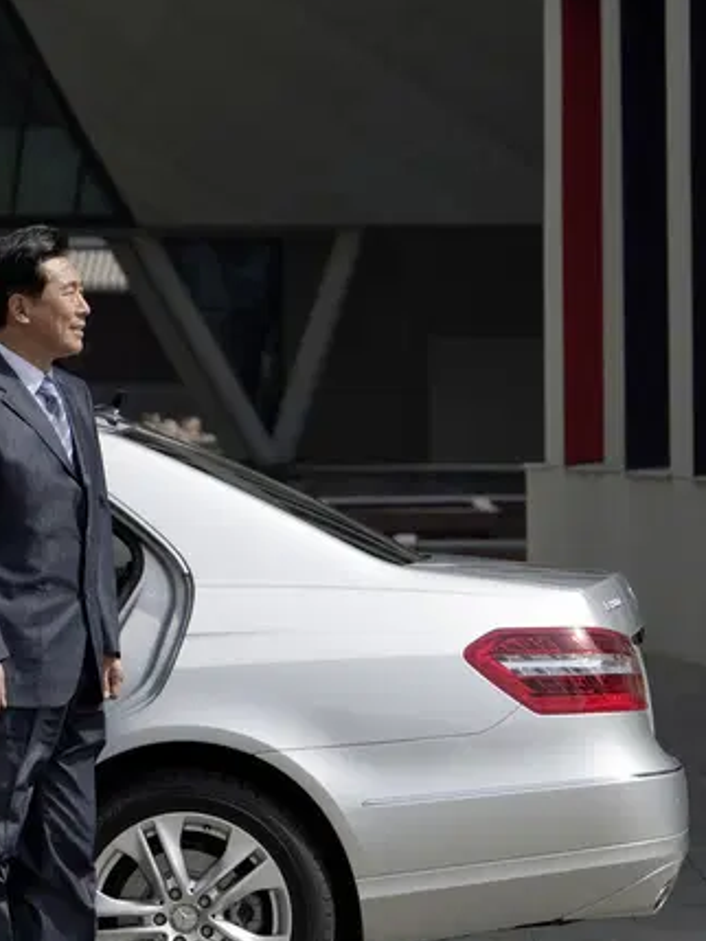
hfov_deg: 3.8
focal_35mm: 390
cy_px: 316
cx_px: -423
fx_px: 10600
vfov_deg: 5.1
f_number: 8
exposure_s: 1/320
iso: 100
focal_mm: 145
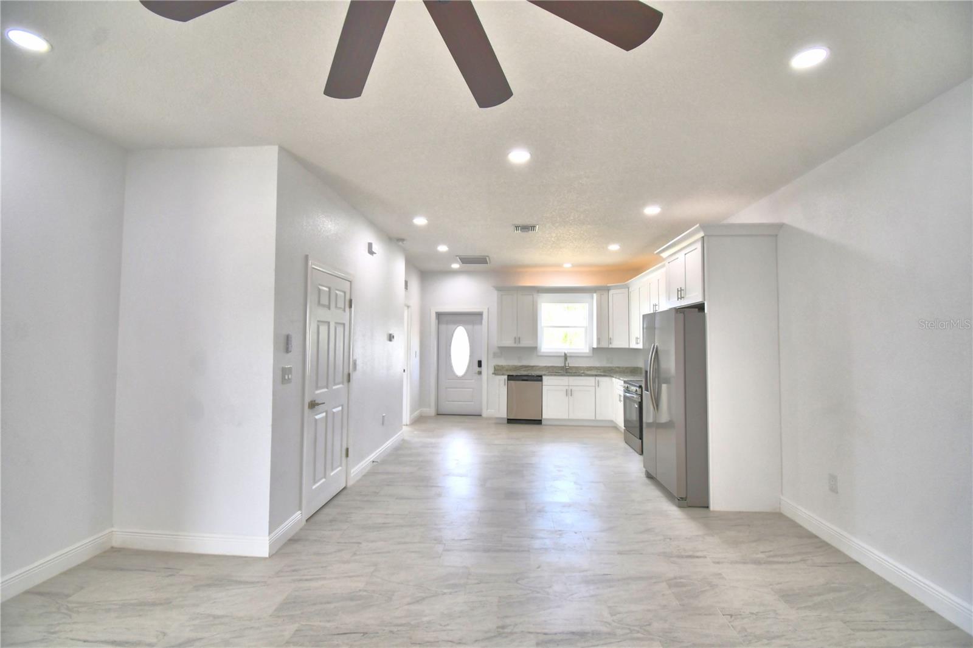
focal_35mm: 15
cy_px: 324
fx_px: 405
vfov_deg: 77.3
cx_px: 486
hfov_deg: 100.4
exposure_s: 1/125
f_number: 4.5
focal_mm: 10
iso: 250
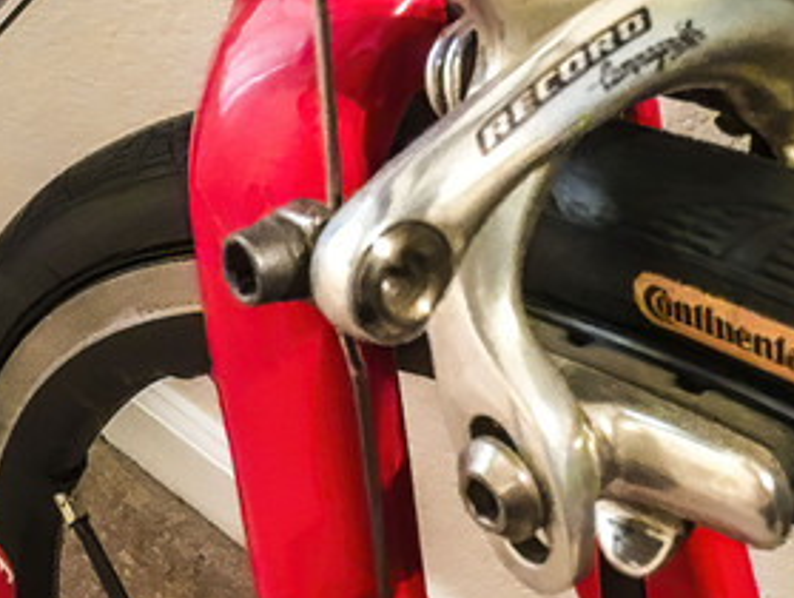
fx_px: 1631
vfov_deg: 20.7
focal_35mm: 71
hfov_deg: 27.2
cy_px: 225
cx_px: 526
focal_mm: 3.3
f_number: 2.4
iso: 320
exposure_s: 1/15
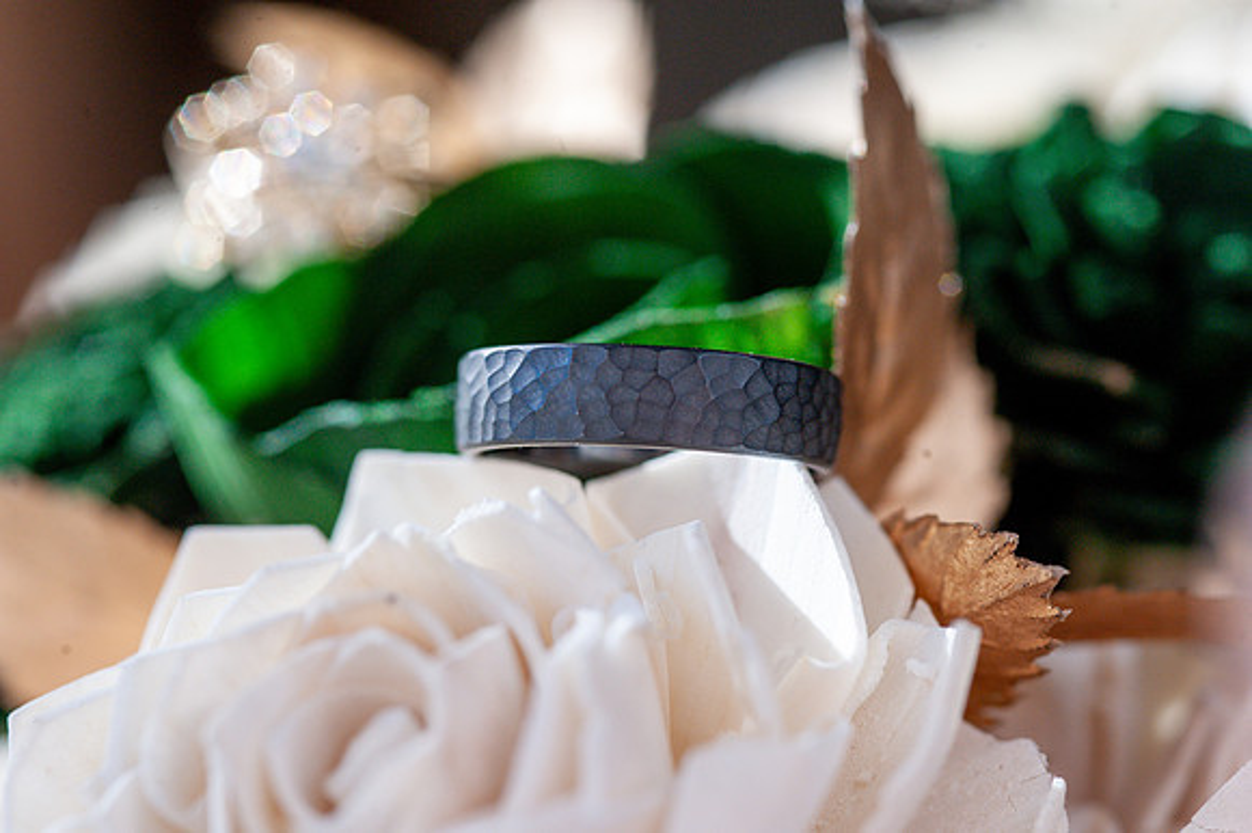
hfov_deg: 19.5
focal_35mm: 105
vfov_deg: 13.0
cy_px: 416
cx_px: 626
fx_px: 3649
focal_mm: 105
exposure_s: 1/640
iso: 640
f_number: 7.1
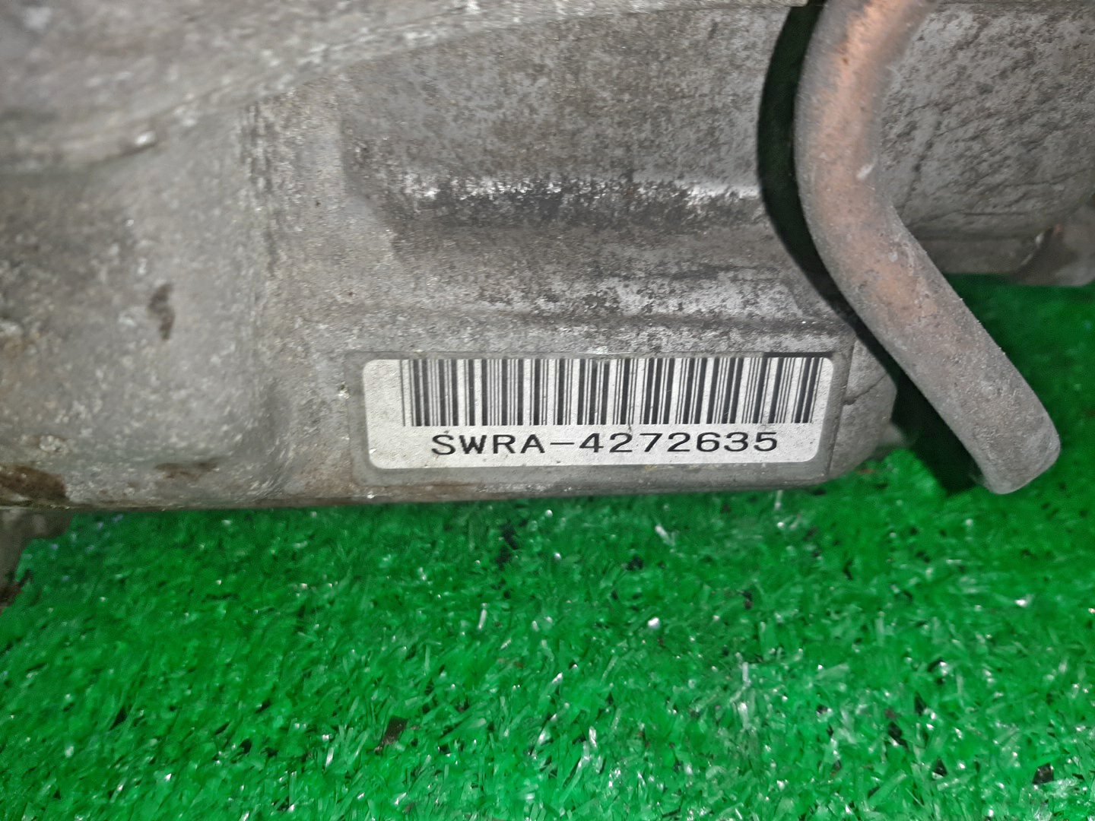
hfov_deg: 67.3
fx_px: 822
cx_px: 548
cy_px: 410
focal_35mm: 26
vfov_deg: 53.1
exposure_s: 1/50
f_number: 1.7
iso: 75
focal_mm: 3.93
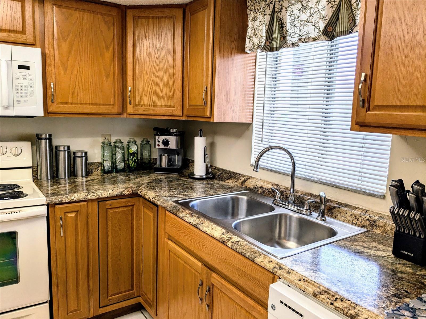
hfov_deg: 65.3
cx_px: 213
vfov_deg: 51.4
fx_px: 332
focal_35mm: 27
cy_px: 160
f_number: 1.73
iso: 44
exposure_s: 1/181
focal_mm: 4.38
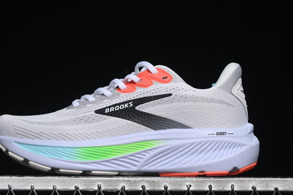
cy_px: 95
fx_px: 822
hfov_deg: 20.2
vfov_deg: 13.6
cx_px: 125
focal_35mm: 101
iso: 160
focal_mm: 50
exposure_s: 1/80
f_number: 7.1
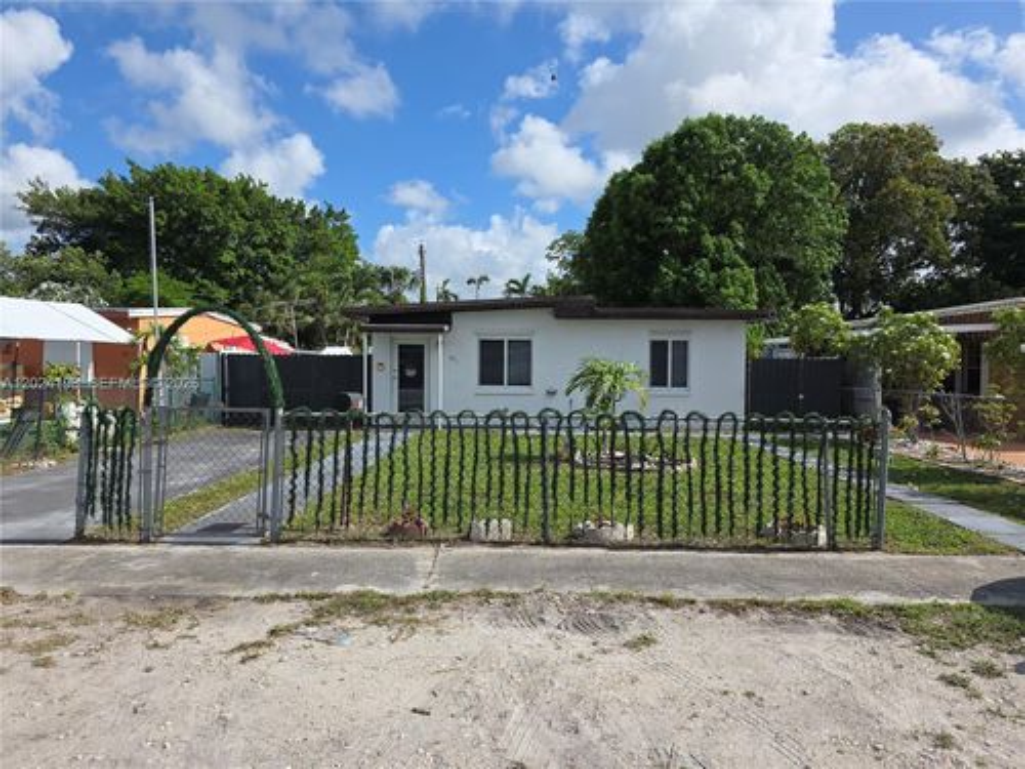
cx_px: 512
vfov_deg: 58.9
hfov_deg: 73.9
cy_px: 384
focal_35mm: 23
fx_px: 681
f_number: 1.7
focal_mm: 6.3
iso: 12
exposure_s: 1/1047
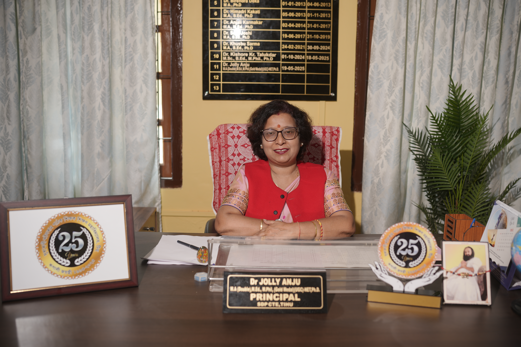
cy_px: 174
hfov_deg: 54.4
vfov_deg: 37.9
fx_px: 506
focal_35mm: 35
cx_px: 260
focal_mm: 35
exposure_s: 1/125
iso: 125
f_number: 2.5
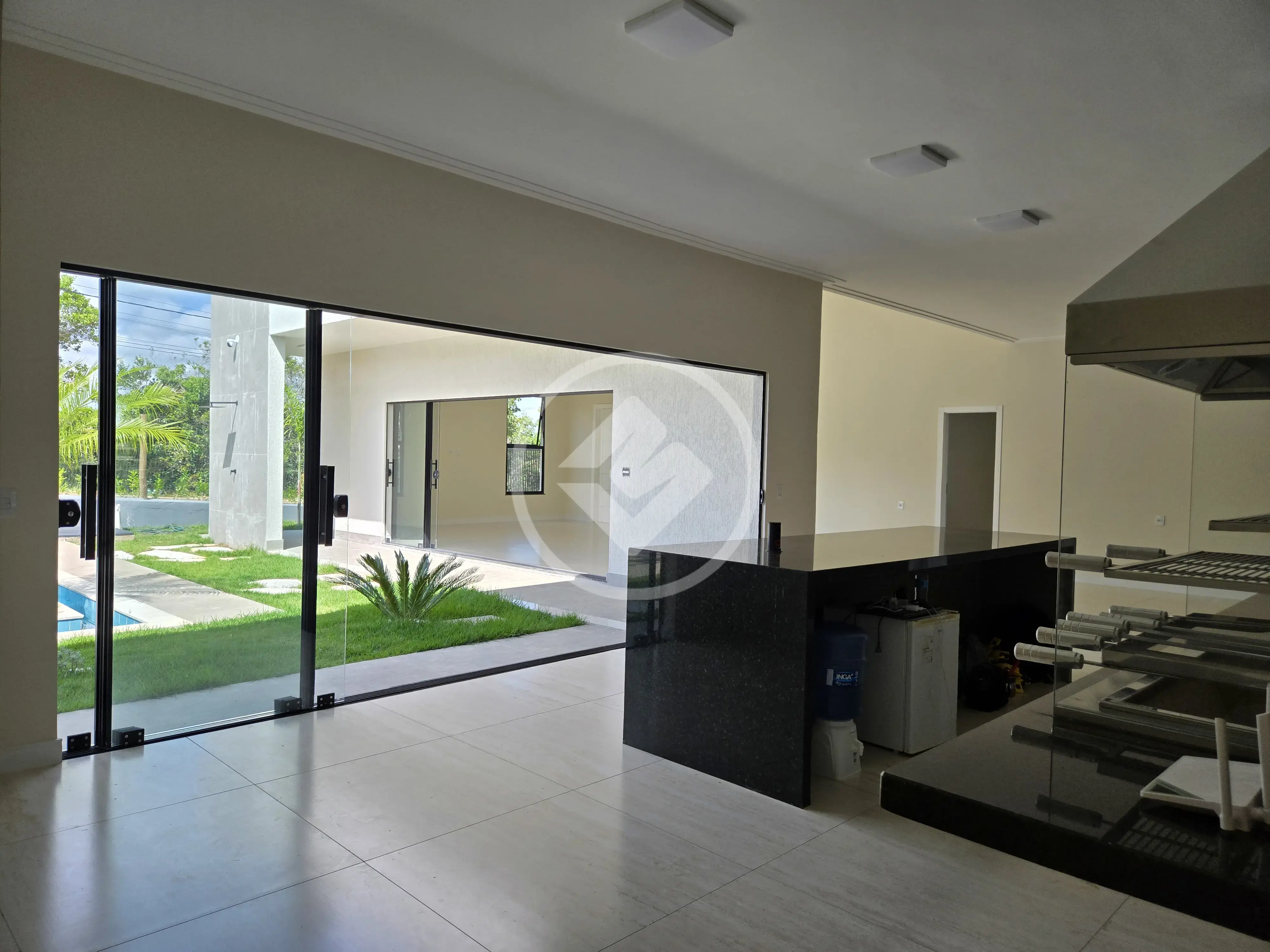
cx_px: 635
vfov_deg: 58.9
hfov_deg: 73.9
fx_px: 844
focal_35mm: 23
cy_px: 476
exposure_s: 1/1571
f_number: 1.8
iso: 80
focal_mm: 5.4
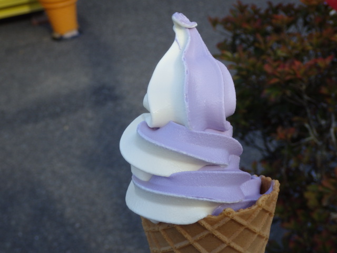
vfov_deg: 27.0
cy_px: 126
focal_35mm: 54
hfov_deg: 35.5
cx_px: 168
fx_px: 526
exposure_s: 1/160
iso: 125
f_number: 4.6
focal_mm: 9.6
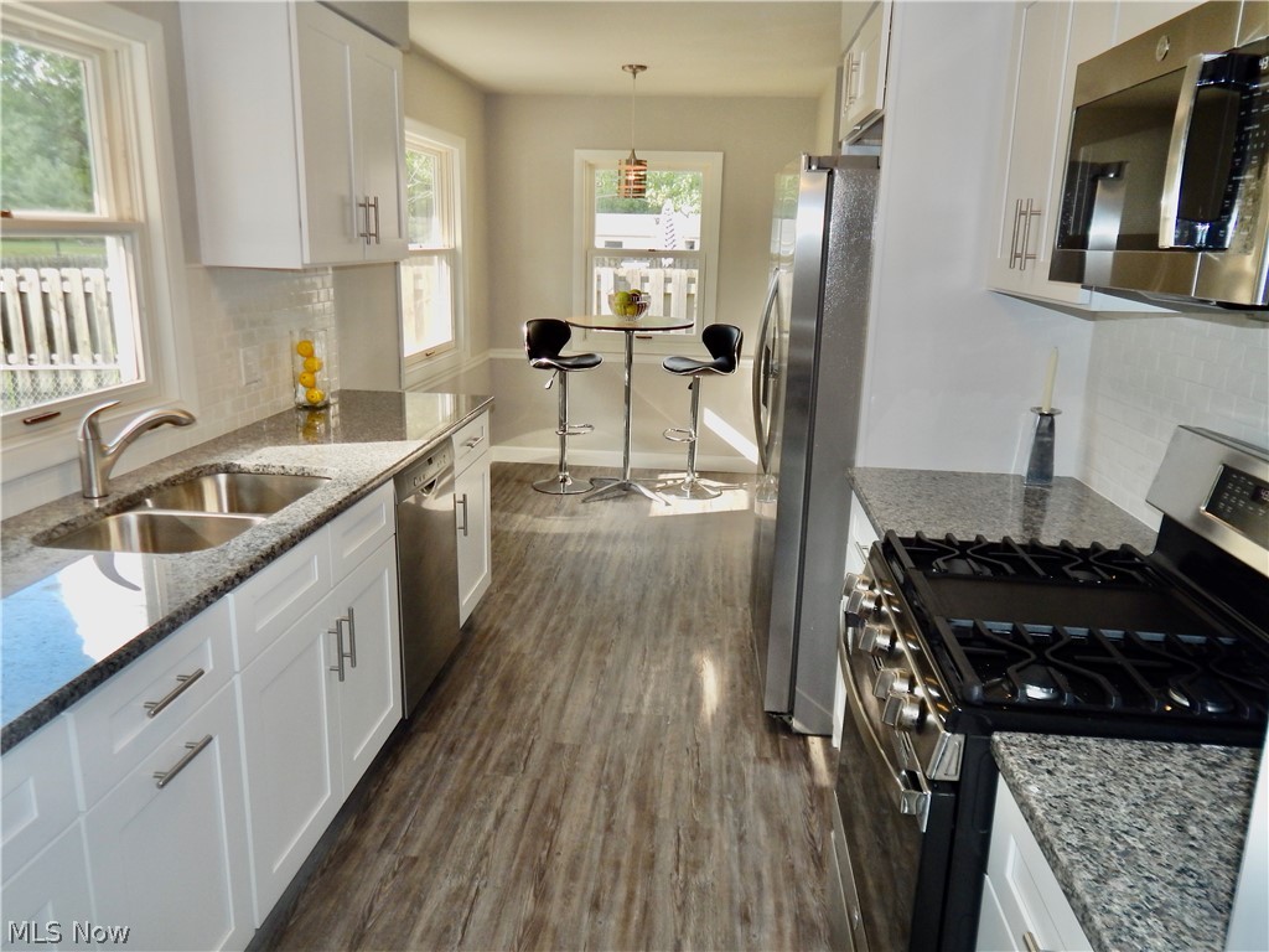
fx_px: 916
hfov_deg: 69.4
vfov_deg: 54.9
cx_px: 634
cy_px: 476
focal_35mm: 25
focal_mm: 4.5
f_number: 3.1
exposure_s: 1/125
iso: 125
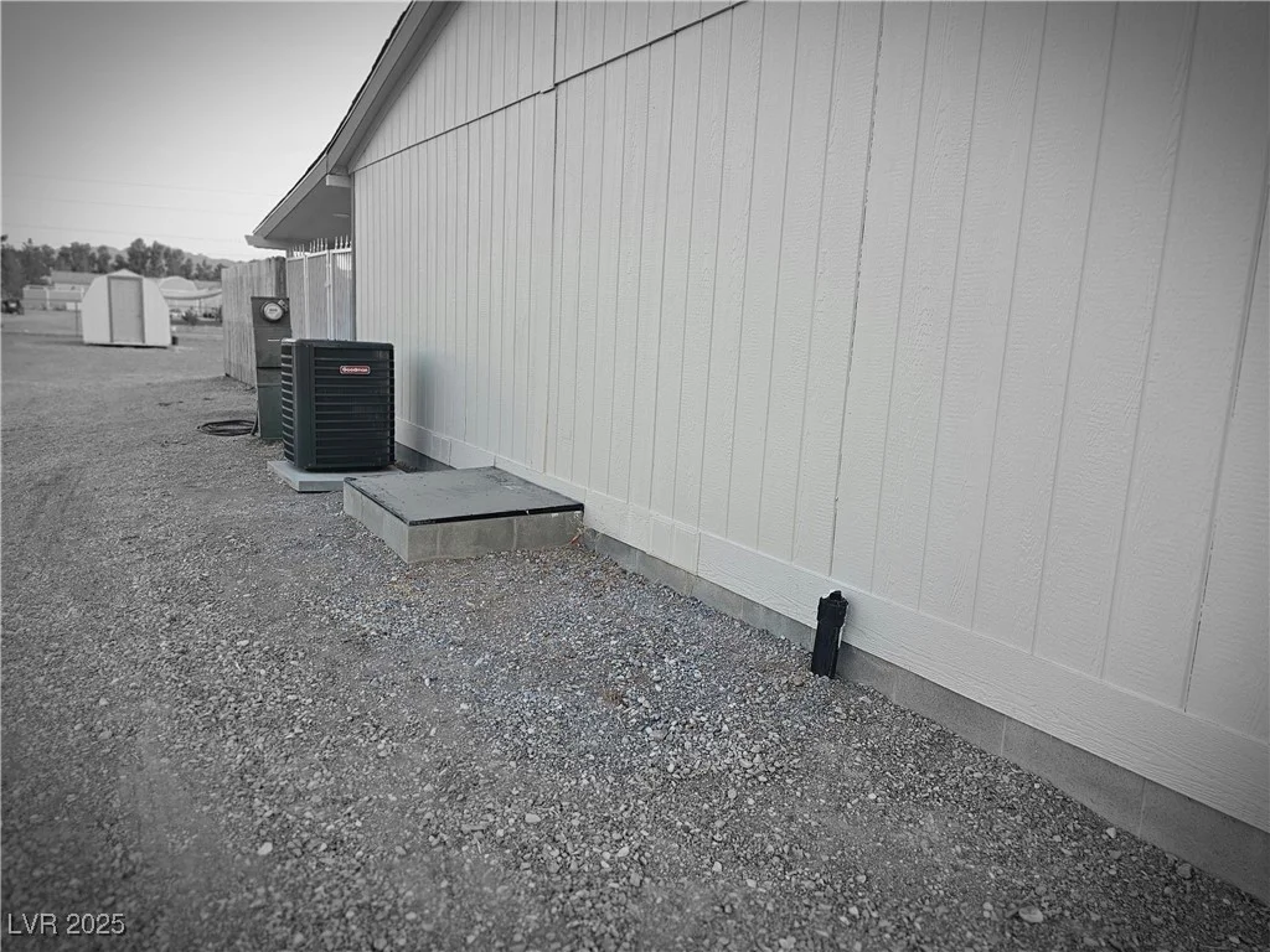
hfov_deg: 73.9
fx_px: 844
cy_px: 476
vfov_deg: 58.9
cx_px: 635
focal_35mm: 23
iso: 50
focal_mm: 6.3
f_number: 1.7
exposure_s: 1/120
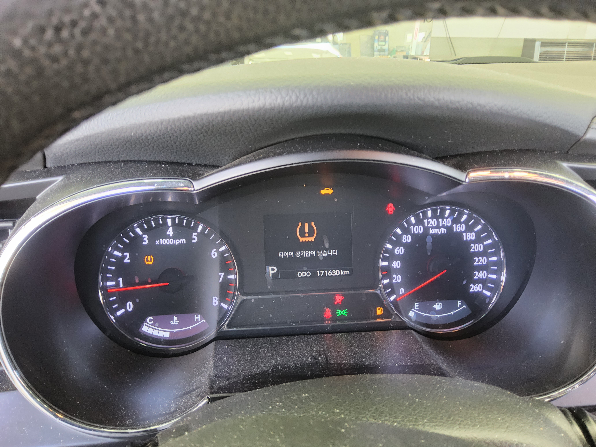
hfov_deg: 69.4
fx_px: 430
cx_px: 298
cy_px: 224
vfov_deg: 54.9
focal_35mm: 25
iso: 500
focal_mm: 3.08
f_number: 2
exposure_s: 1/33
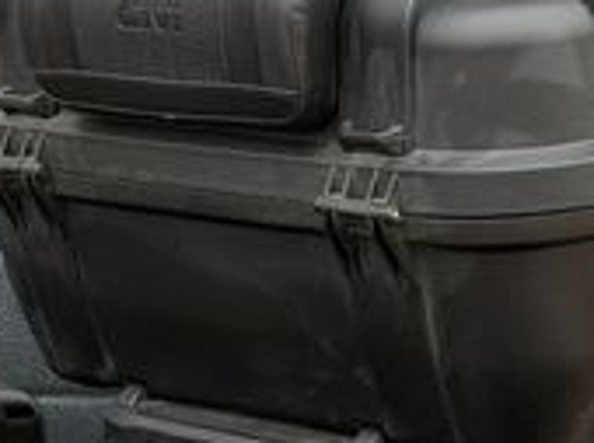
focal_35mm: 181
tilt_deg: -11.2
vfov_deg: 8.1
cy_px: 586
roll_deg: -0.5
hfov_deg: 10.9
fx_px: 3102
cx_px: 231
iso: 64
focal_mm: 6.76
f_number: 1.78
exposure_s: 1/215
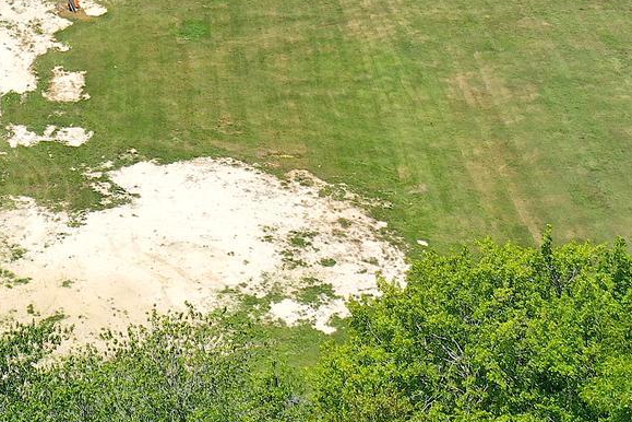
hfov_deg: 19.9
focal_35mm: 99
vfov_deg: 13.2
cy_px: -173
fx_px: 1738
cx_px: -33
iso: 100
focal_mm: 10.26
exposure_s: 1/500
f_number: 5.6
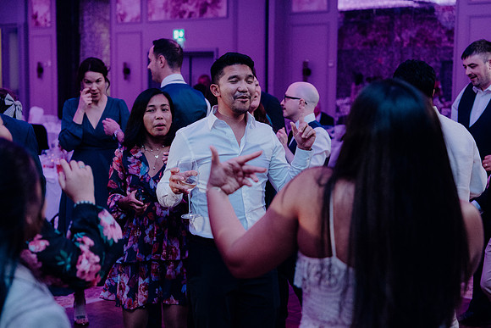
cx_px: 246
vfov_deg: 23.0
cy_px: 164
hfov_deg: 33.9
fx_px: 805
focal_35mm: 59
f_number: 3.5
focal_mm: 59
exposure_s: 1/160
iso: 3200
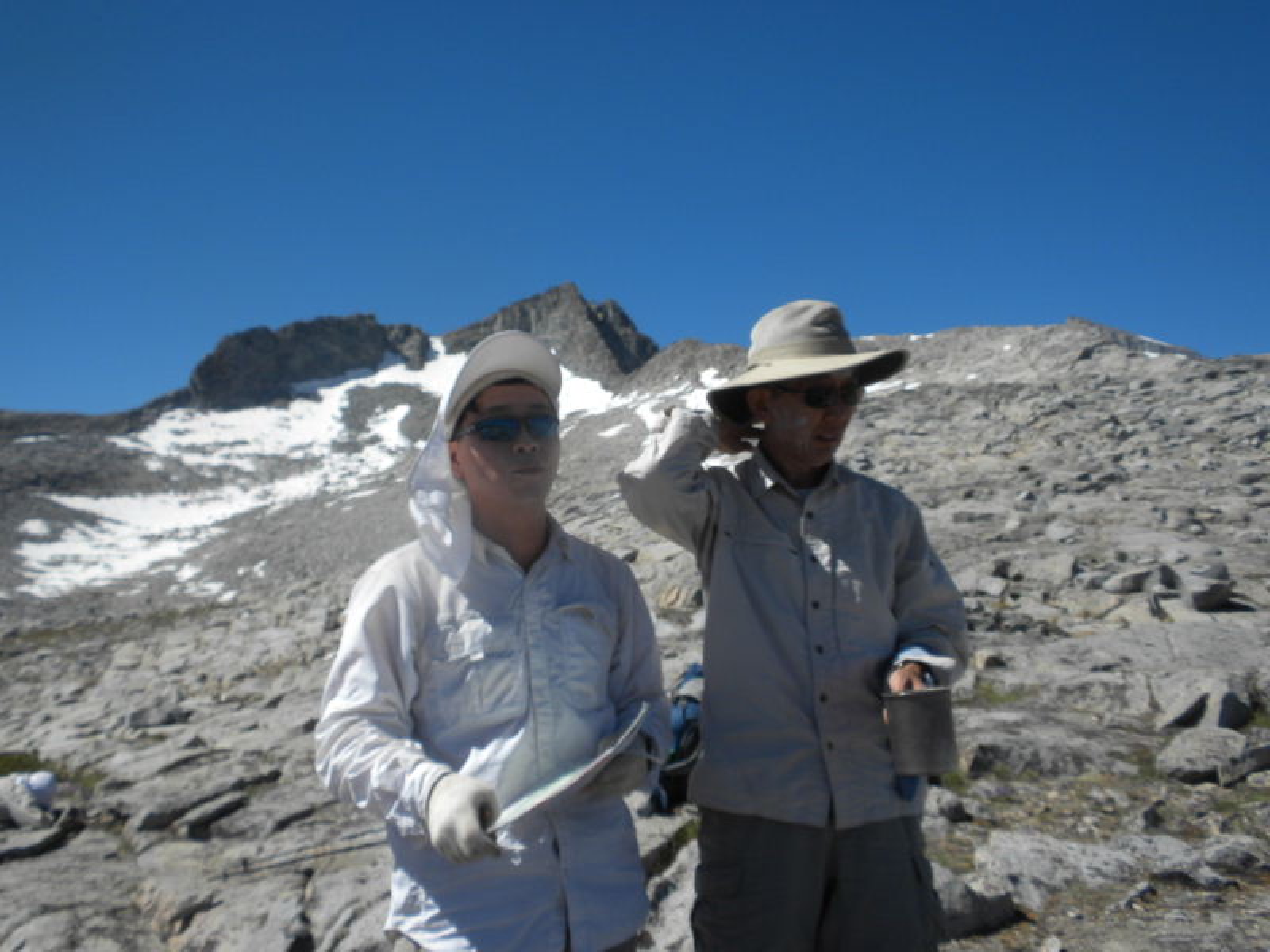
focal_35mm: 37
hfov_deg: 50.1
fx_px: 1357
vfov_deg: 38.7
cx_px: 635
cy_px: 476
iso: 64
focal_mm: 6.6
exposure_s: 1/152
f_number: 10
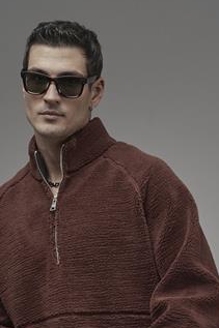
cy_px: 288
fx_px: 1297
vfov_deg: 14.3
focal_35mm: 142
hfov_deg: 9.7
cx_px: 108
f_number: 8
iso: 64
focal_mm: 50
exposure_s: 1/125
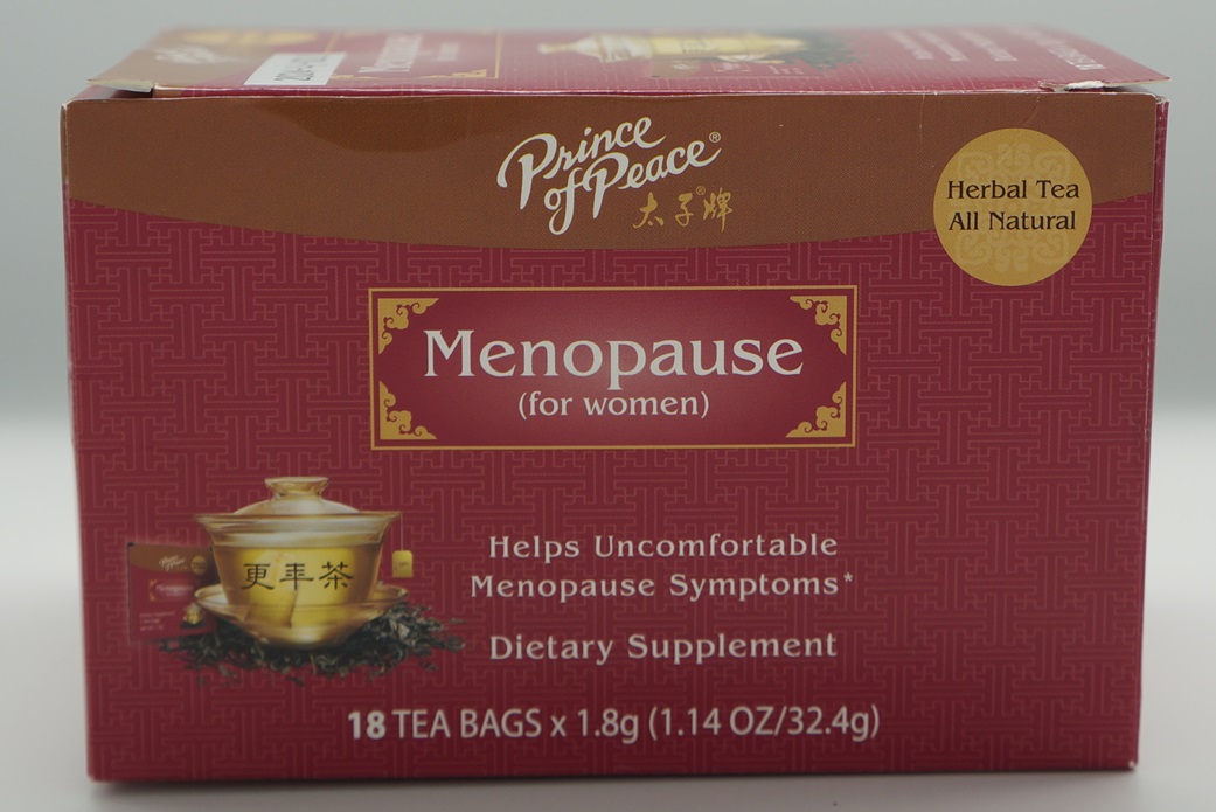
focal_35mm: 44
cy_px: 406
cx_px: 608
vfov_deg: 30.9
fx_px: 1470
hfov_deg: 44.9
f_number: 4.5
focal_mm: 29
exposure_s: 1/60
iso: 100
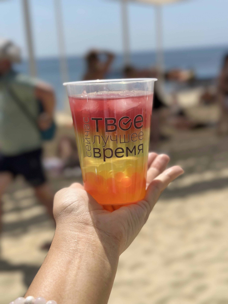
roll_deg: +2.8
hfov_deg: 30.3
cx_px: 114
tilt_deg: -14.0
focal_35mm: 48
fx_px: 422
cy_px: 152
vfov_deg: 39.7
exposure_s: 1/10870
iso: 100
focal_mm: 6.86
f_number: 1.78
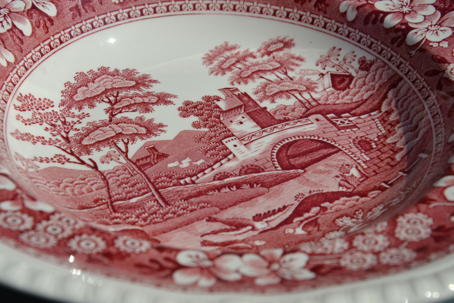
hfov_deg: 26.0
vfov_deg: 17.5
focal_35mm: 78
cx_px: 227
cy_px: 152
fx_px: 984
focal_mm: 52
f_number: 10
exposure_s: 1/400
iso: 100
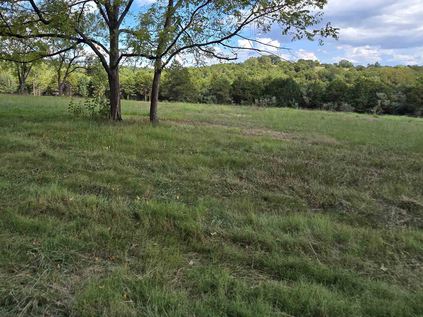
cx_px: 166
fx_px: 257
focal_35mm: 21
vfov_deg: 60.4
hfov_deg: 78.0
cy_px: 84
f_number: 2.2
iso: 50
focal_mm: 2.2
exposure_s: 1/1228
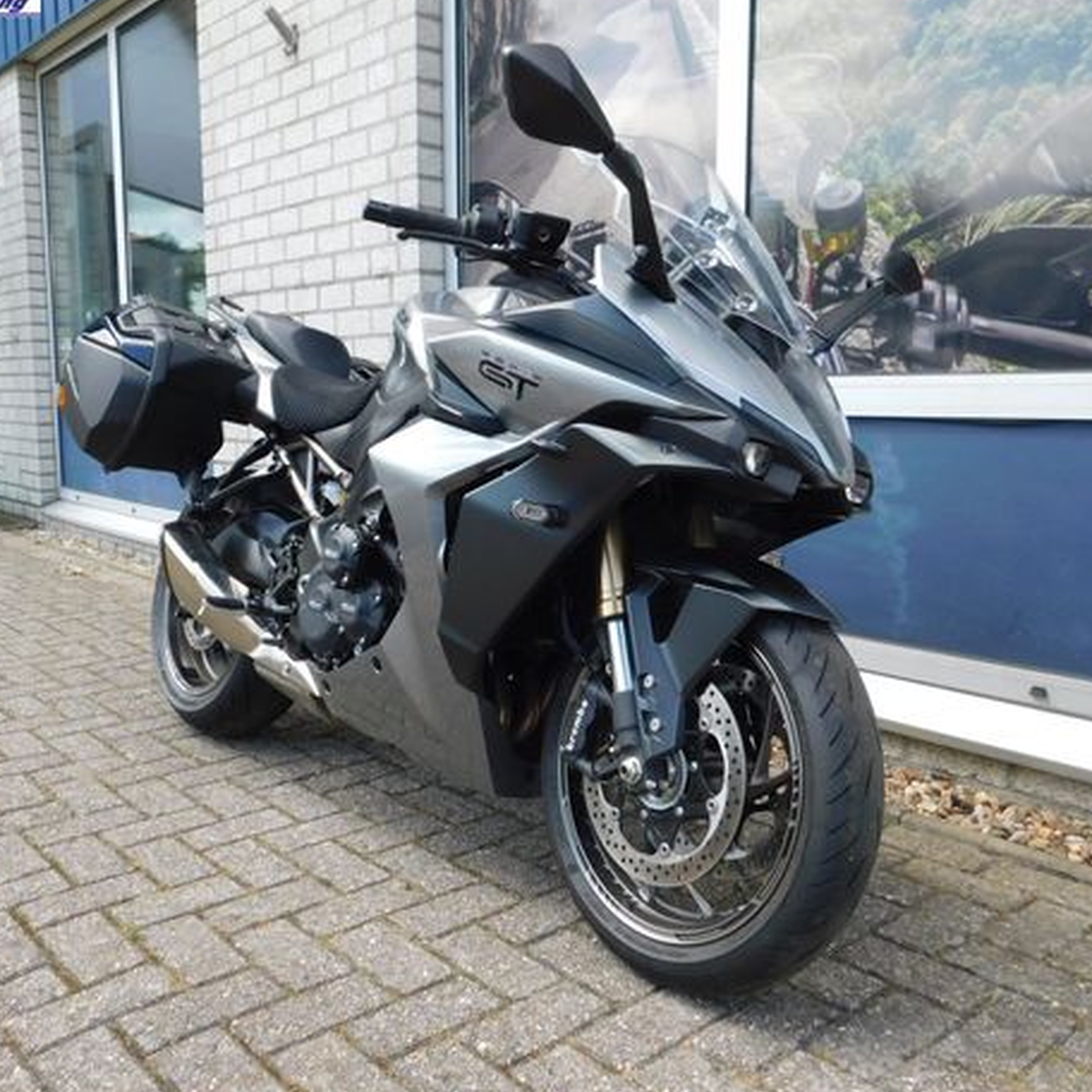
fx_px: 1106
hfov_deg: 52.5
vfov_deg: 52.5
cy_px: 539
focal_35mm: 31
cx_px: 500
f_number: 3.1
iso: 125
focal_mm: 4.5
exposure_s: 1/250
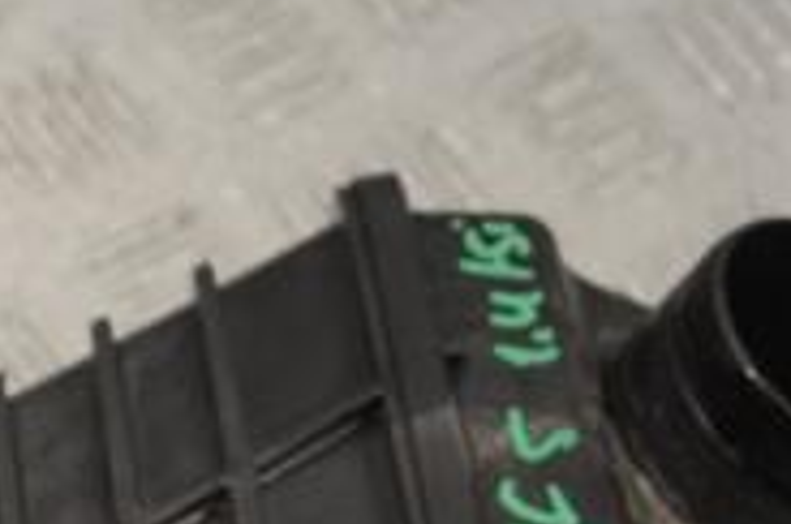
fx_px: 3765
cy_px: 601
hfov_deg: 11.9
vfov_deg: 7.9
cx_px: 30
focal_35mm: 172
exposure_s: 1/30
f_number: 5
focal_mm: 35
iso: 100
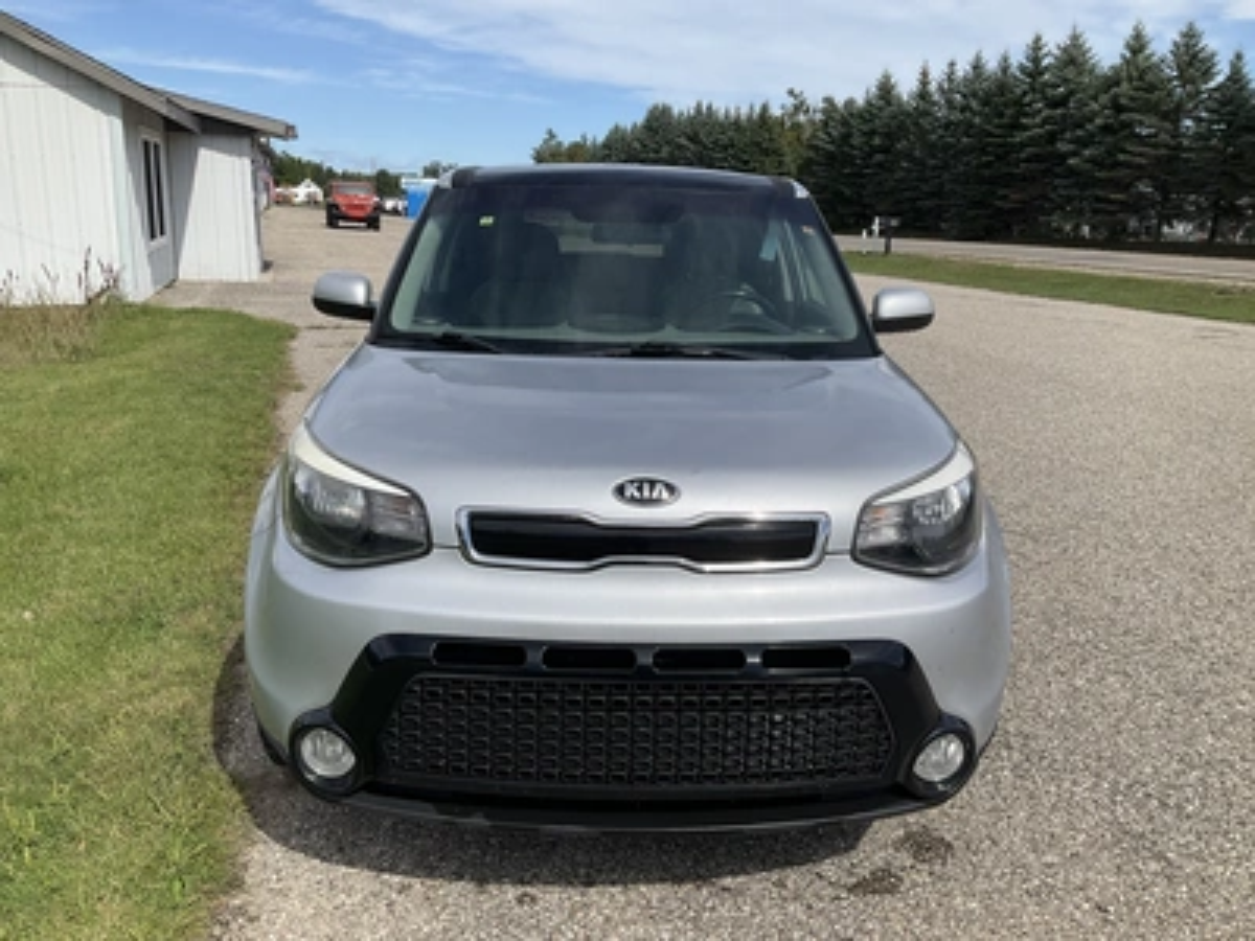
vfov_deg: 48.2
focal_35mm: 29
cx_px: 628
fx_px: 1051
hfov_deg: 61.7
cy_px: 470
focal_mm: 3
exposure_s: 1/2427
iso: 25
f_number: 1.8
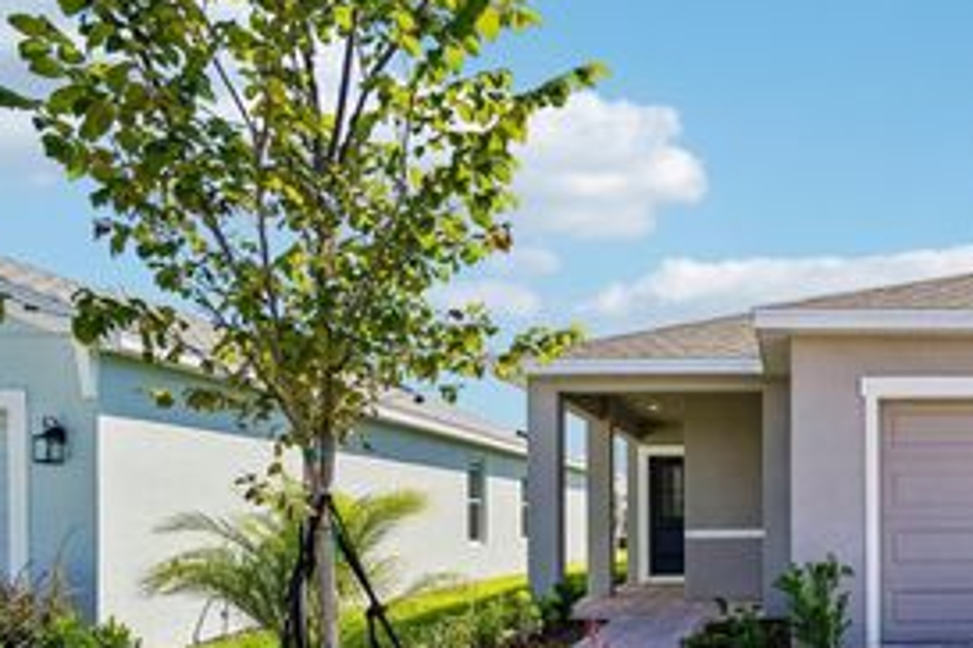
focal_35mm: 33
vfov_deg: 38.3
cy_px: 529
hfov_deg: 51.9
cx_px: 834
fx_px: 892
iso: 100
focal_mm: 12
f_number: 8
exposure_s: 1/250
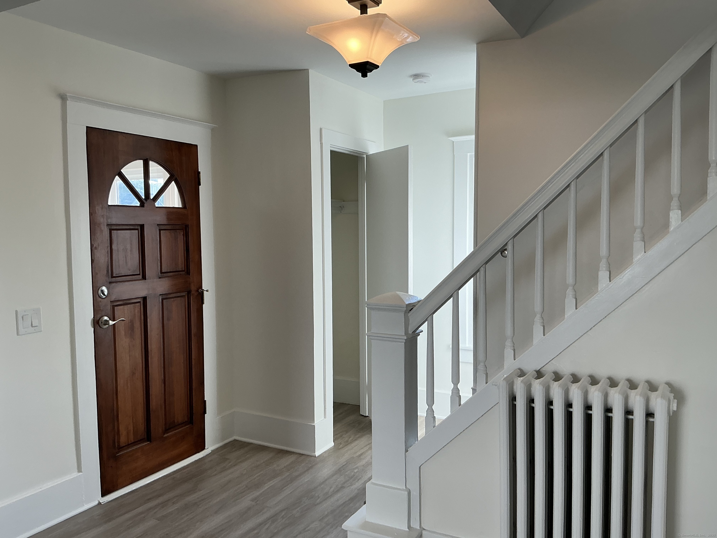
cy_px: 269
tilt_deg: -2.9
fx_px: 580
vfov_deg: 49.7
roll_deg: +0.8
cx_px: 358
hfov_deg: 63.4
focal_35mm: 28
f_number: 1.8
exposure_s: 1/120
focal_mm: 3
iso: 32
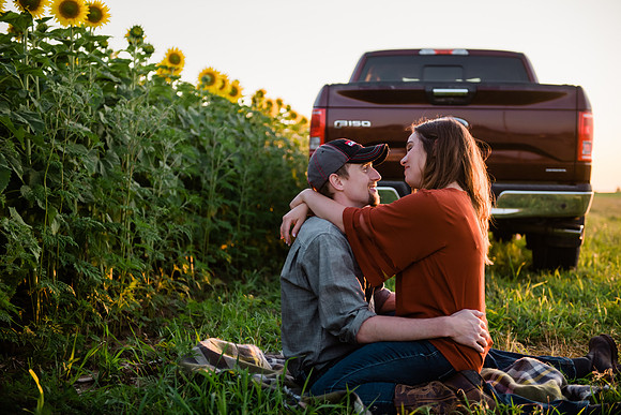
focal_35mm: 56
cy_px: 208
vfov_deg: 24.2
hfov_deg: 35.6
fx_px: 966
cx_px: 310
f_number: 2.8
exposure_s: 1/400
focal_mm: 56
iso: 320
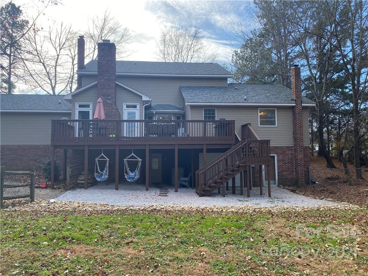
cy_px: 138
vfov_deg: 53.1
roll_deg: +0.5
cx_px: 184
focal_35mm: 26
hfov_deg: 67.3
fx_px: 276
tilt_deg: +3.8
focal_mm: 4.25
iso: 32
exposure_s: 1/1287
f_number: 1.8
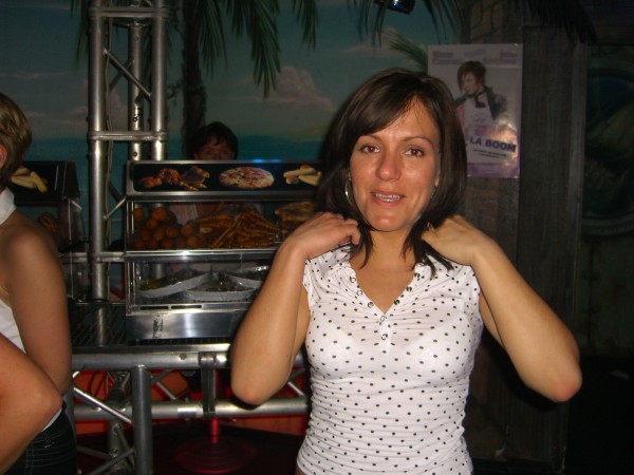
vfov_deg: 37.7
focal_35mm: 38
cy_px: 238
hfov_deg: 49.0
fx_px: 696
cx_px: 317
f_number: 2.8
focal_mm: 7.9
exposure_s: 1/60
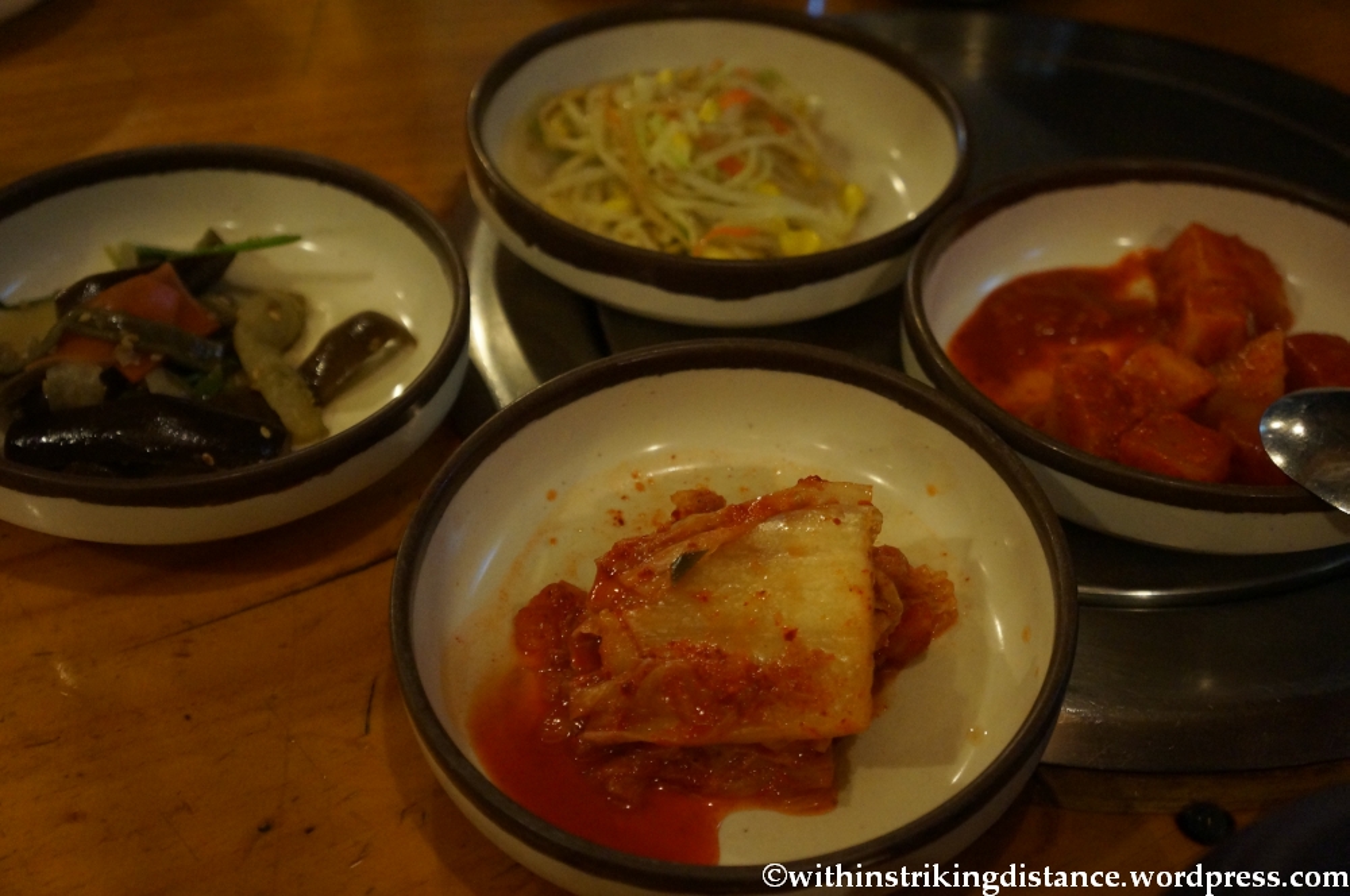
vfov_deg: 29.8
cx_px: 675
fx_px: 1685
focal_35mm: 45
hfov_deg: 43.7
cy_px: 448
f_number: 4
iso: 3200
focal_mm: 30
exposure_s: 1/100
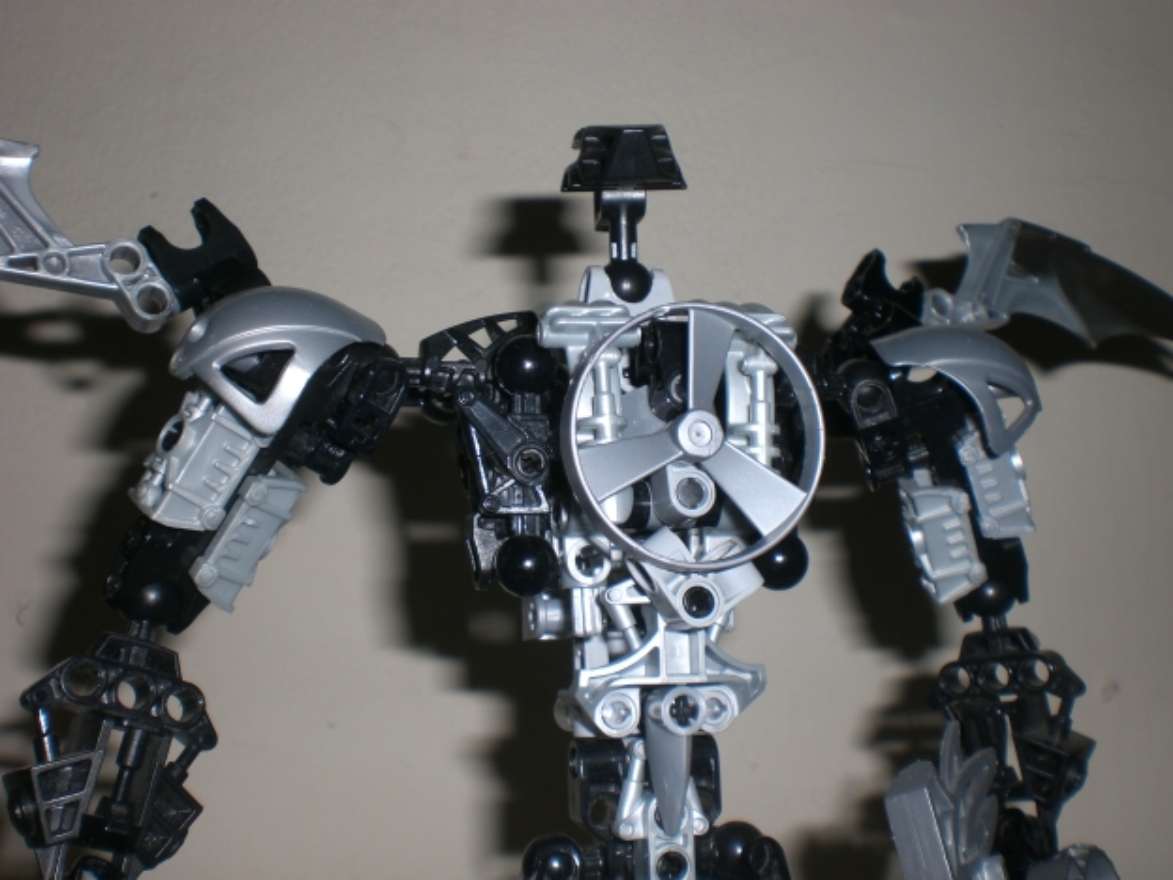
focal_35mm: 39
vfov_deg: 36.8
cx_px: 585
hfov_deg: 47.9
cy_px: 432
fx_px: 1322
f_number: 4.4
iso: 50
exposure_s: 1/60
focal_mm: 6.3
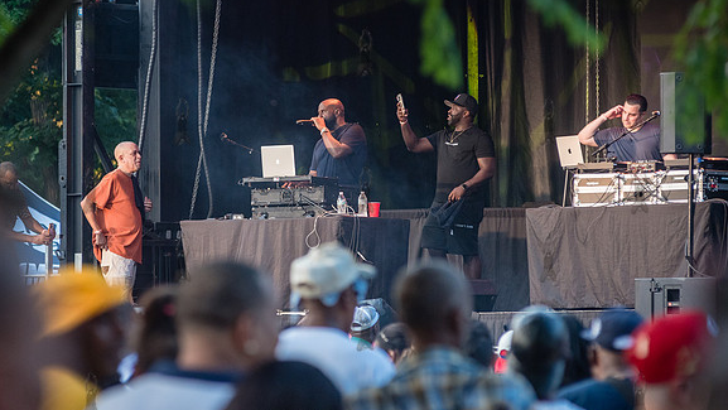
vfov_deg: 4.4
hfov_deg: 7.7
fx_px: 5387
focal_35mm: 279
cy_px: 161
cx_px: 323
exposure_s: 1/400
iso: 1000
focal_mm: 200
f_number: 4.5
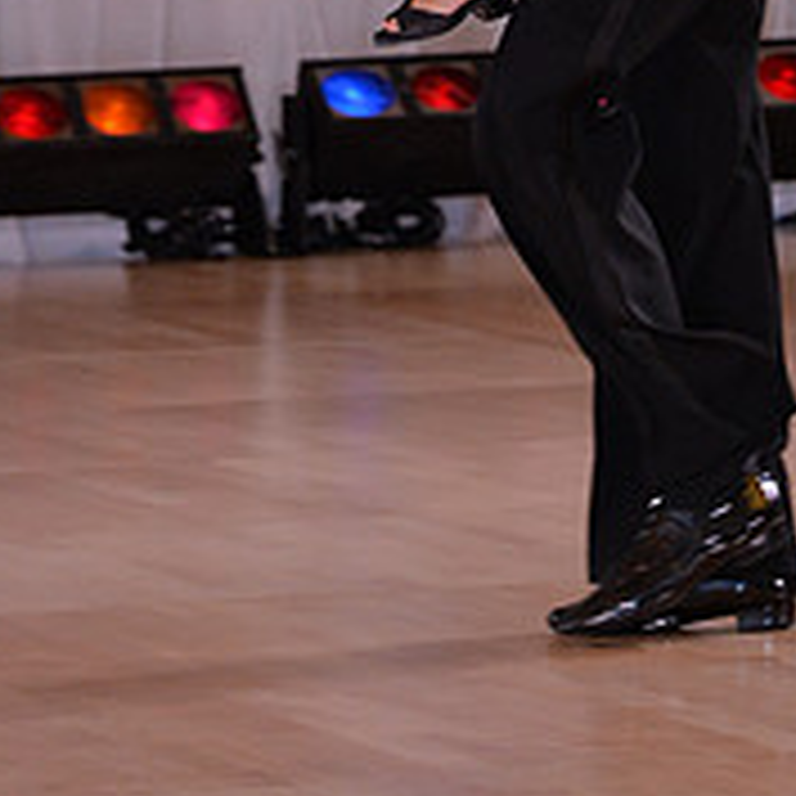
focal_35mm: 529
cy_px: -418
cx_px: 551
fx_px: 13762
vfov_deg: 3.3
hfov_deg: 3.3
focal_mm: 190
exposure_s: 1/250
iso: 2000
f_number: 5.6
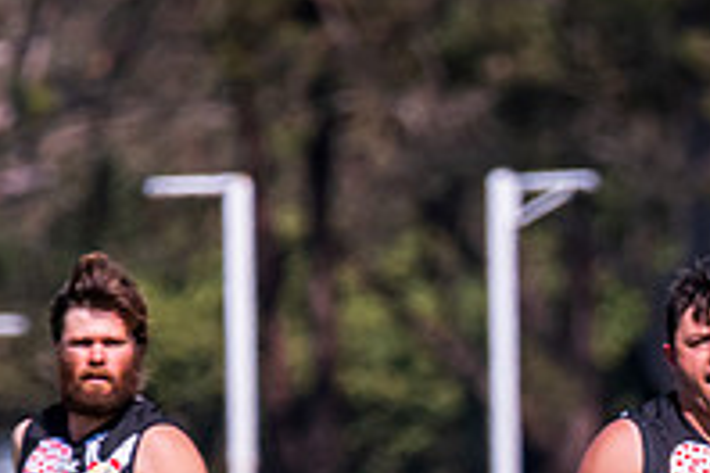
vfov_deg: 0.7
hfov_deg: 1.1
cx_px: 1485
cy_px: 590
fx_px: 36444
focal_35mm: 1848
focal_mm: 420
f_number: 6.3
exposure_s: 1/3200
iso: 800
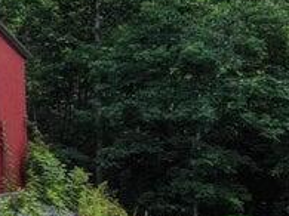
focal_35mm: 127
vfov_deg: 11.6
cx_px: -333
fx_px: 1060
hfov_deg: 13.0
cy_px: 25
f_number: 3
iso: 100
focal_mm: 5
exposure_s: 1/800
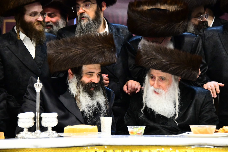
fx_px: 855
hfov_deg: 15.2
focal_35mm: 135
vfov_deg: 10.2
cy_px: 76
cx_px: 114
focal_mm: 135
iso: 12800
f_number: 5.6
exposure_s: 1/400
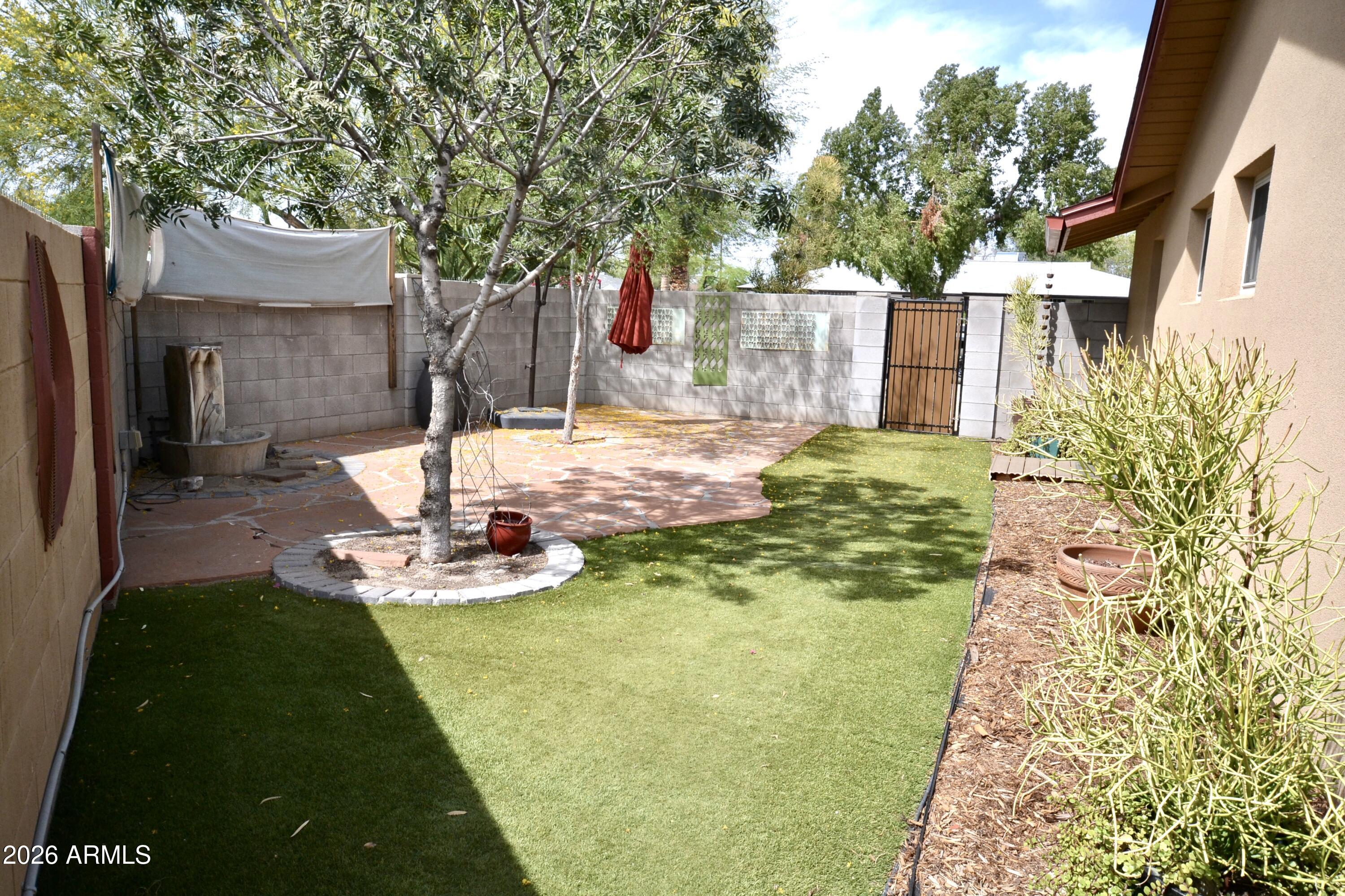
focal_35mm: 24
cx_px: 672
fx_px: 897
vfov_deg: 53.1
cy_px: 448
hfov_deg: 73.7
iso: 400
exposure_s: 1/400
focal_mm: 16
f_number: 10
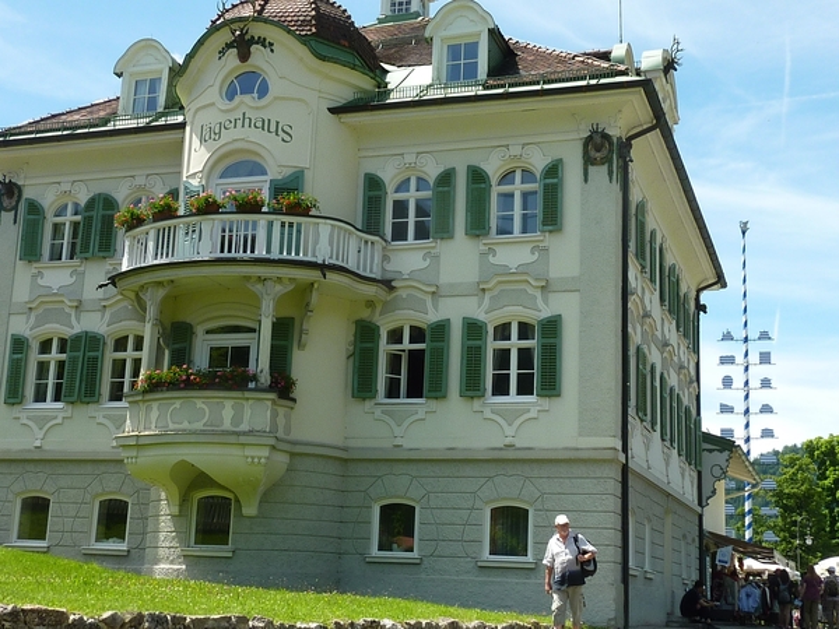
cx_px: 420
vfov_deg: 30.3
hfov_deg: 39.7
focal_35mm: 48
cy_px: 314
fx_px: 1163
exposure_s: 1/320
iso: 80
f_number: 4
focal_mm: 4.4
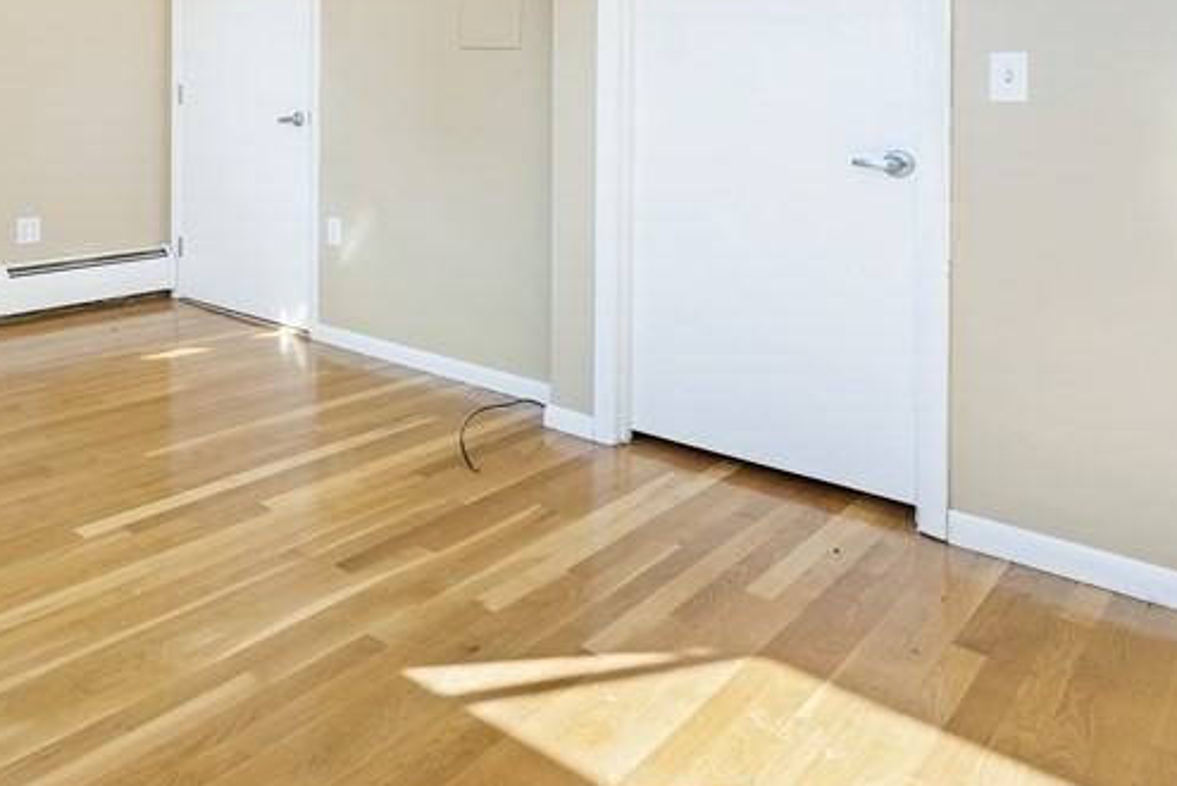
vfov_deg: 41.9
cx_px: 255
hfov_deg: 59.2
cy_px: 101
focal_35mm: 29
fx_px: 949
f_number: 5
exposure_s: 1/160
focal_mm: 14
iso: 800
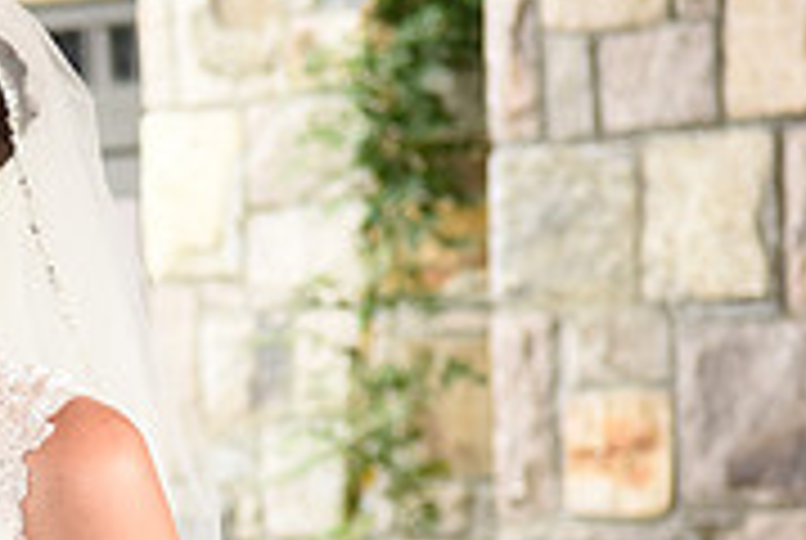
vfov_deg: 7.7
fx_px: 3992
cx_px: -405
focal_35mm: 178
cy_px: 515
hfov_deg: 11.1
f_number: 5
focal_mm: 55
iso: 1000
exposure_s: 1/250
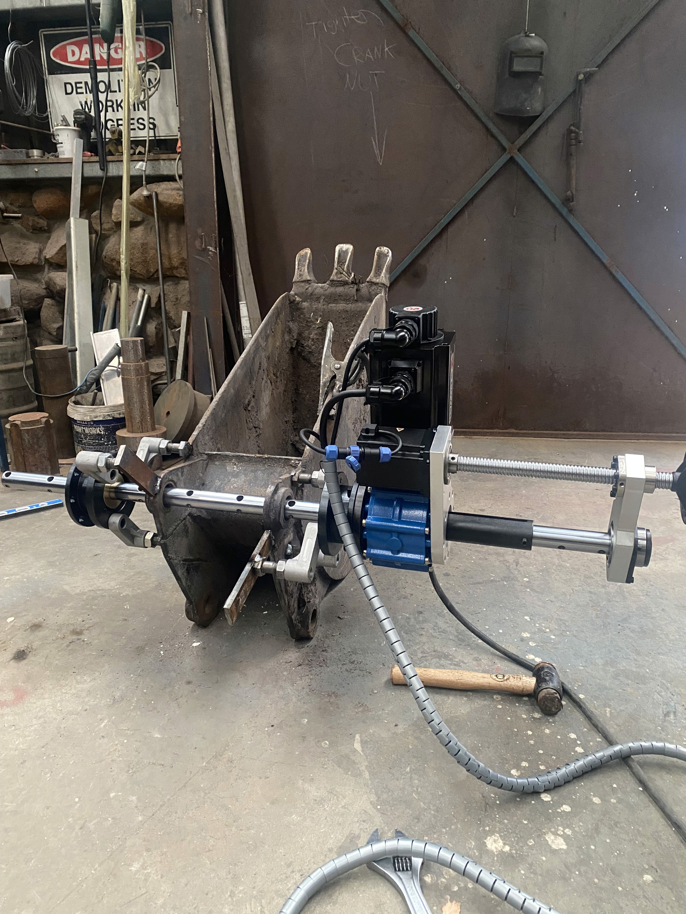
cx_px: 343
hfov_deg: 53.1
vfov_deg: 67.3
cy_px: 457
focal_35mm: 26
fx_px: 687
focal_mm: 4.25
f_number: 1.8
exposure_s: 1/30
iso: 640
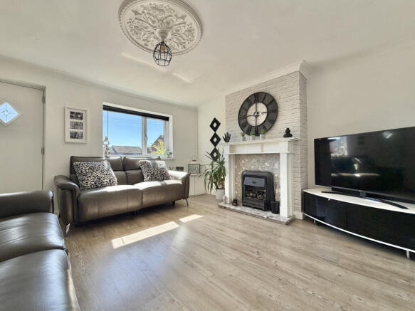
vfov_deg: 85.7
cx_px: 208
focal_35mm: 14
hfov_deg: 102.1
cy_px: 156
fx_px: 168
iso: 64
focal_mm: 2.22
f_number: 2.2
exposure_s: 1/134
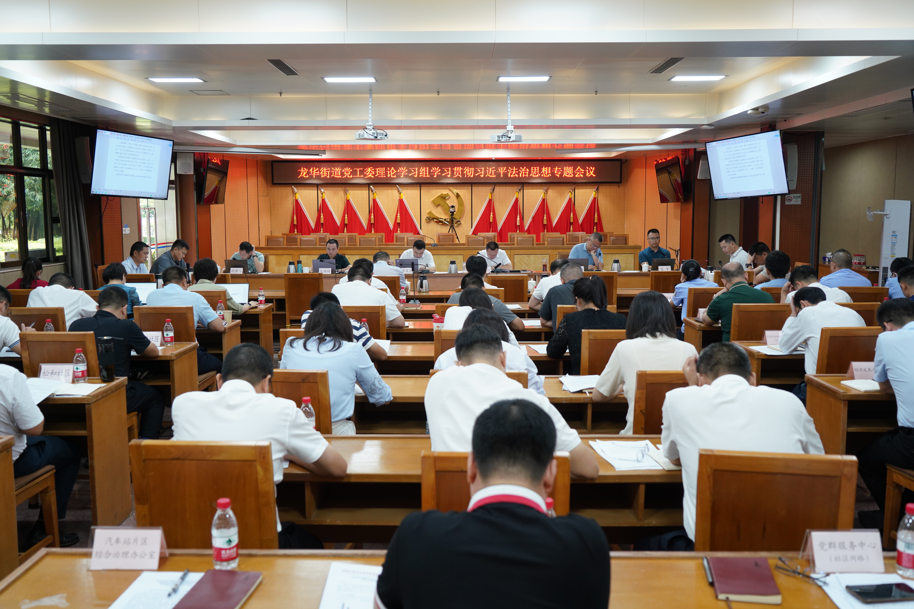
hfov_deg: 58.7
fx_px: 812
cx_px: 457
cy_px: 304
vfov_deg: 41.1
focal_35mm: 32
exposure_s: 1/80
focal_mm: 32
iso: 1000
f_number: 4
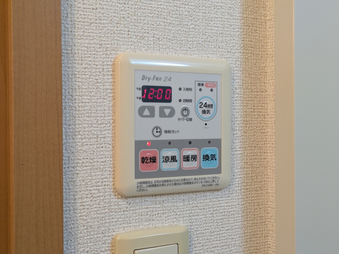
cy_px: 127
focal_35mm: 51
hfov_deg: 37.5
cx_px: 170
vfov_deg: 28.6
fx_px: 499
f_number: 1.89
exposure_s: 1/60
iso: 179
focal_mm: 5.43
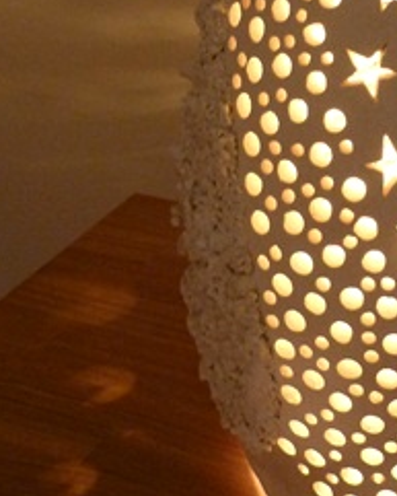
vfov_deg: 25.1
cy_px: 29
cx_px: 438
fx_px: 1071
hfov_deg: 20.0
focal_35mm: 73
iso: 250
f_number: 3.4
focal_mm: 5
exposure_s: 1/30
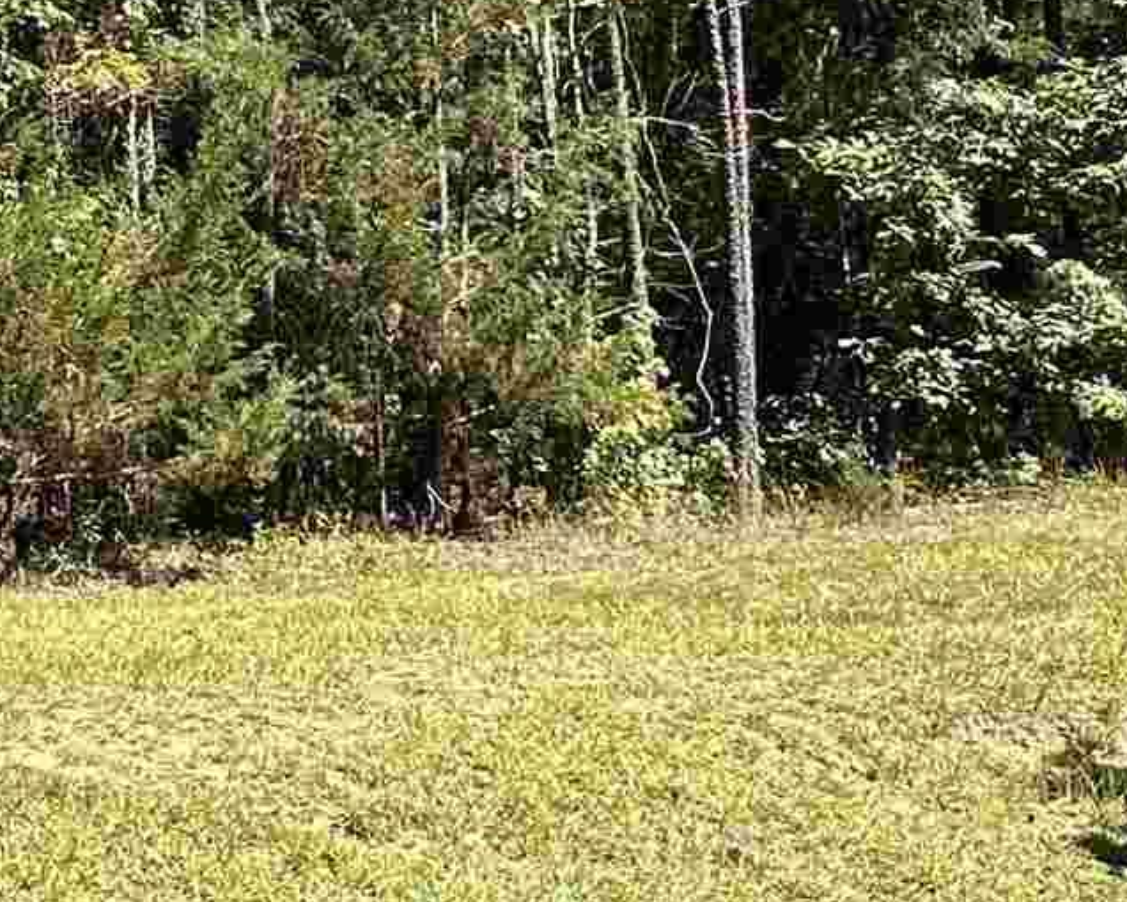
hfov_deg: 25.4
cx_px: -268
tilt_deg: +5.2
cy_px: 230
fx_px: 2202
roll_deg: +1.8
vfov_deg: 22.9
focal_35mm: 66
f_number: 2.2
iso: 40
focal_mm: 2.22
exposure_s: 1/670
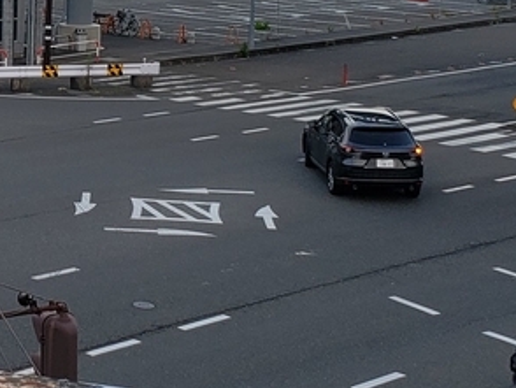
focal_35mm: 106
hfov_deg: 18.1
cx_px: 4
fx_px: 1581
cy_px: 19
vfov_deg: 13.8
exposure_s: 1/247
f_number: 2.4
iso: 50
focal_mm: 4.3
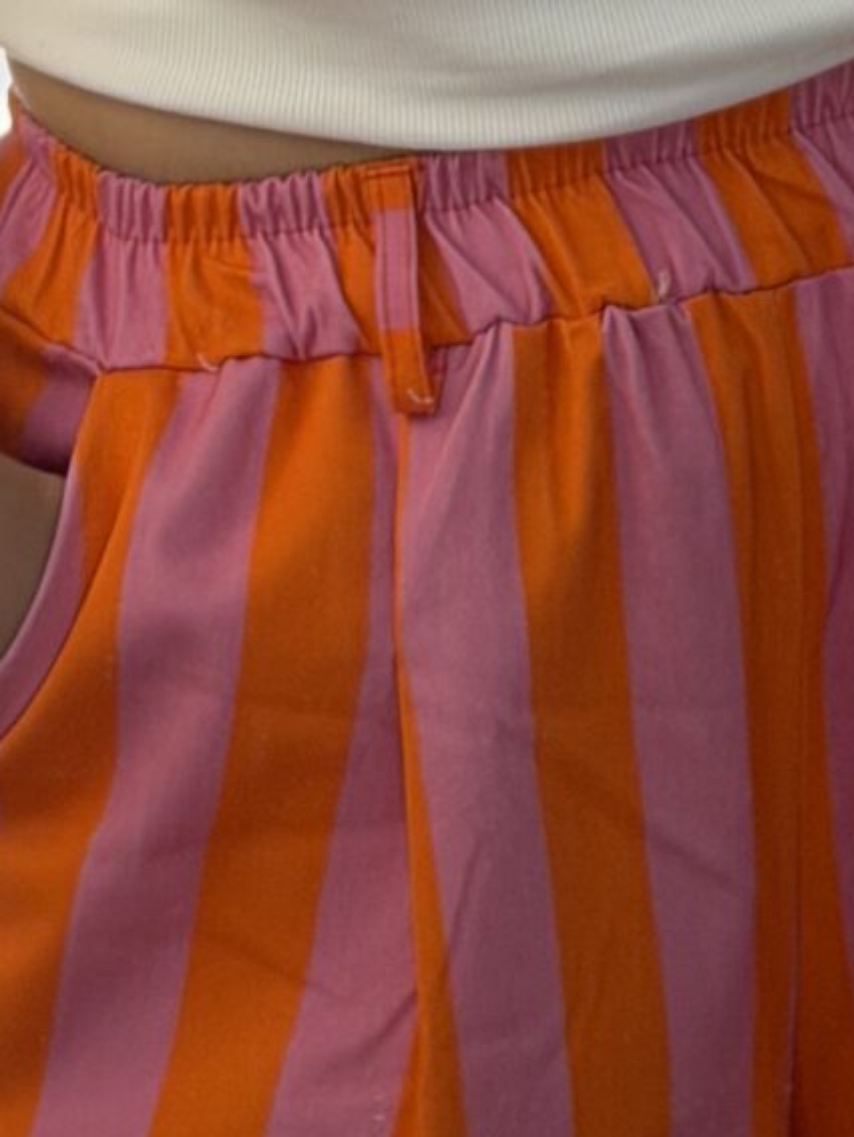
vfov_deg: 8.8
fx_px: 7133
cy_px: -771
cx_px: 723
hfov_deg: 6.8
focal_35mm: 217
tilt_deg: -20.5
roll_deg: -0.8
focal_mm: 6.76
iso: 80
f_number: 1.78
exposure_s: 1/260
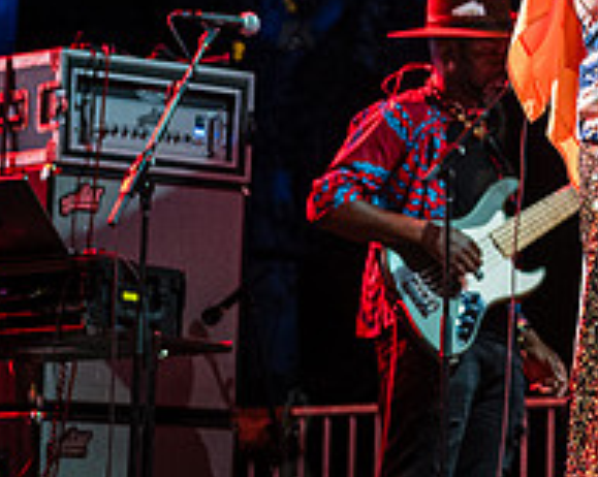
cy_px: -69
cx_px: 801
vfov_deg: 6.9
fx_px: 3960
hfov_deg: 8.5
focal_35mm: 224
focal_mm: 70
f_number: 4.5
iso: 5000
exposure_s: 1/200
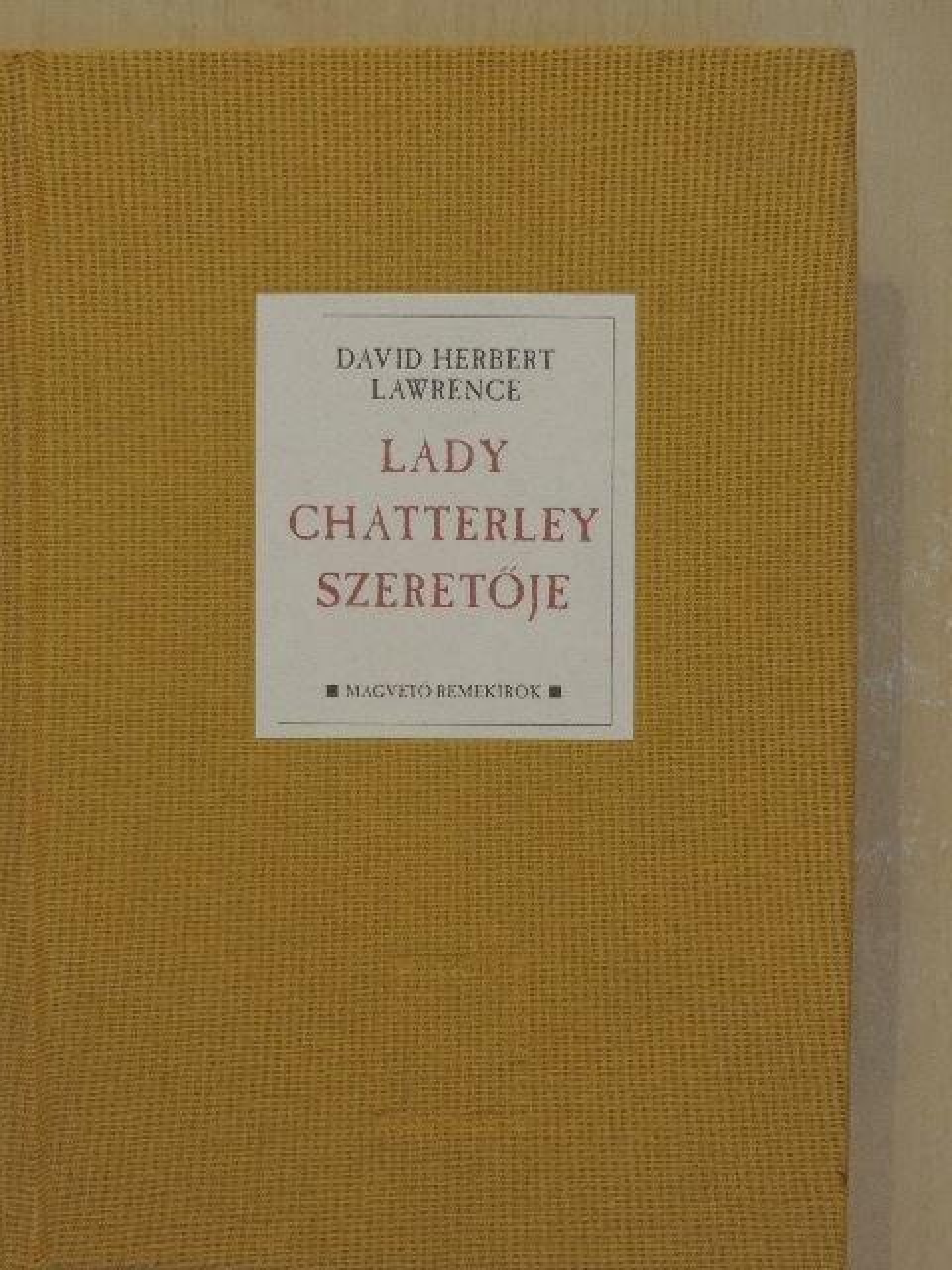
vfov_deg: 38.2
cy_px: 635
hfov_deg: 29.1
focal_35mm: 50
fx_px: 1833
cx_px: 476
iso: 360
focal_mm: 8.9
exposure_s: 1/50
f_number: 3.6
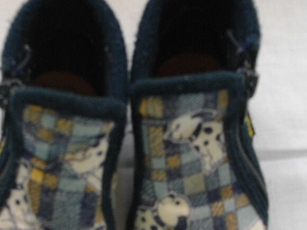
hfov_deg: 34.6
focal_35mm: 55
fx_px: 488
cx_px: 104
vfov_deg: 26.2
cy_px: 170
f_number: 2.9
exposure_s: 1/50
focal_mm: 5.7
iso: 200
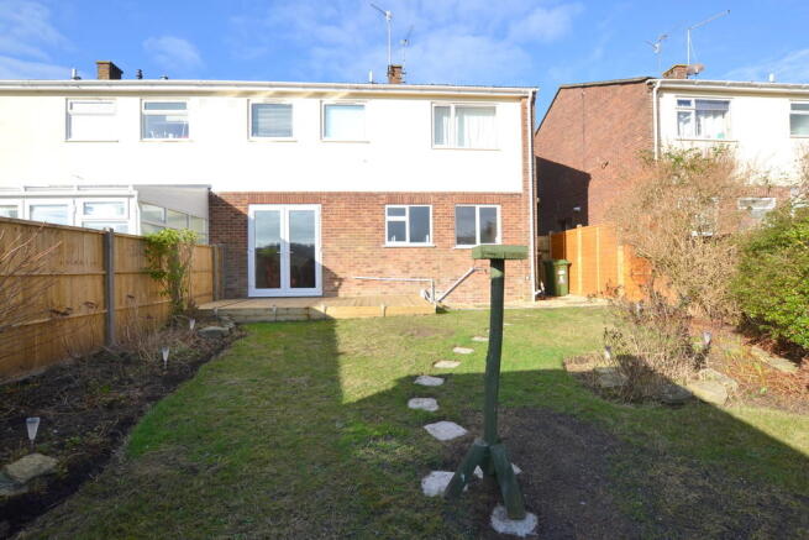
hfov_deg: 95.0
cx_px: 404
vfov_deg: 72.1
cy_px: 270
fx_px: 371
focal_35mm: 16
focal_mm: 11
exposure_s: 1/200
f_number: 7.1
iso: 100
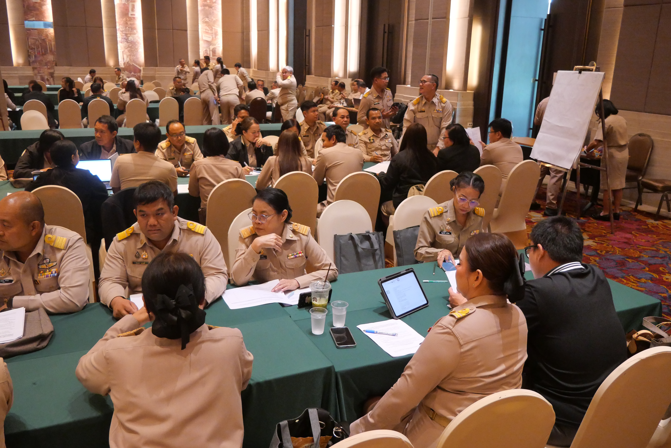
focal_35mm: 31
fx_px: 578
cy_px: 224
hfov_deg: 60.3
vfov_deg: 42.4
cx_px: 336
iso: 3200
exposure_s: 1/125
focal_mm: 15
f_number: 4
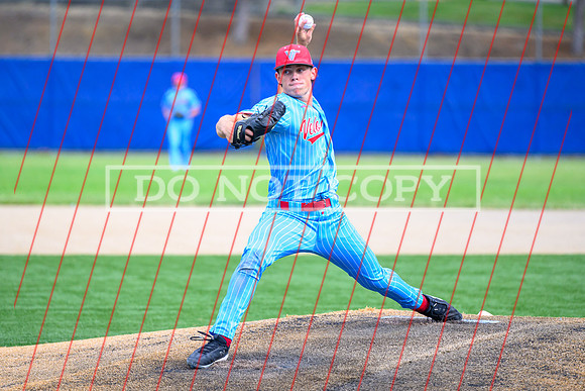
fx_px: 4365
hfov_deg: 7.7
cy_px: 191
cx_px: 302
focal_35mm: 269
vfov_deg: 5.1
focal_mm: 200
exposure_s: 1/3200
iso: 800
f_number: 2.8
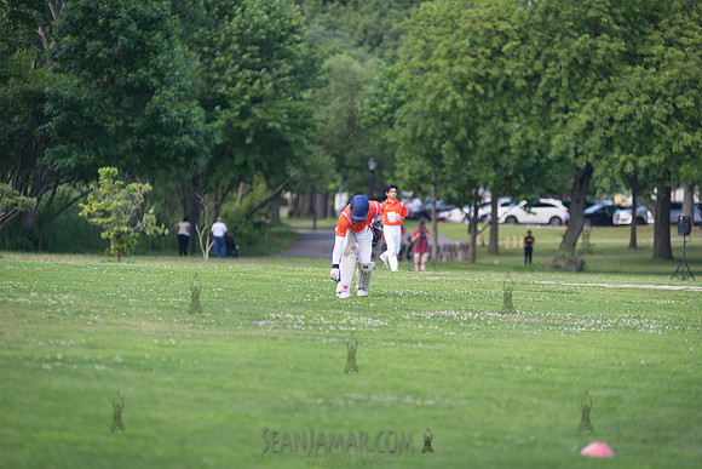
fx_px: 3901
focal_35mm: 200
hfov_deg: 10.3
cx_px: 351
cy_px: 234
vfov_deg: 6.9
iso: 200
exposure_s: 1/640
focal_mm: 200
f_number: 2.8
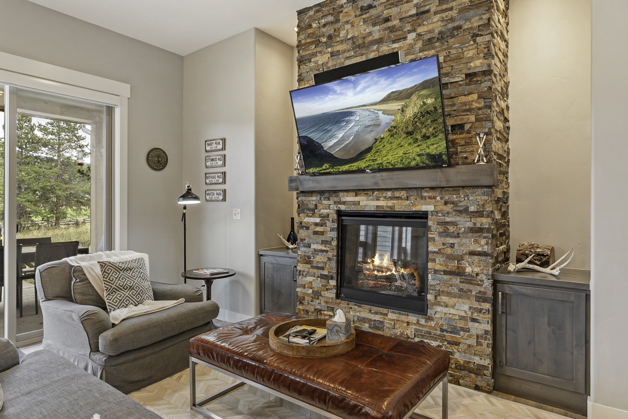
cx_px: 314
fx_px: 366
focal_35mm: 21
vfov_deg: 59.5
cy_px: 210
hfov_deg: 81.2
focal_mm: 14
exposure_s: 1/30
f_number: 10
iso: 100
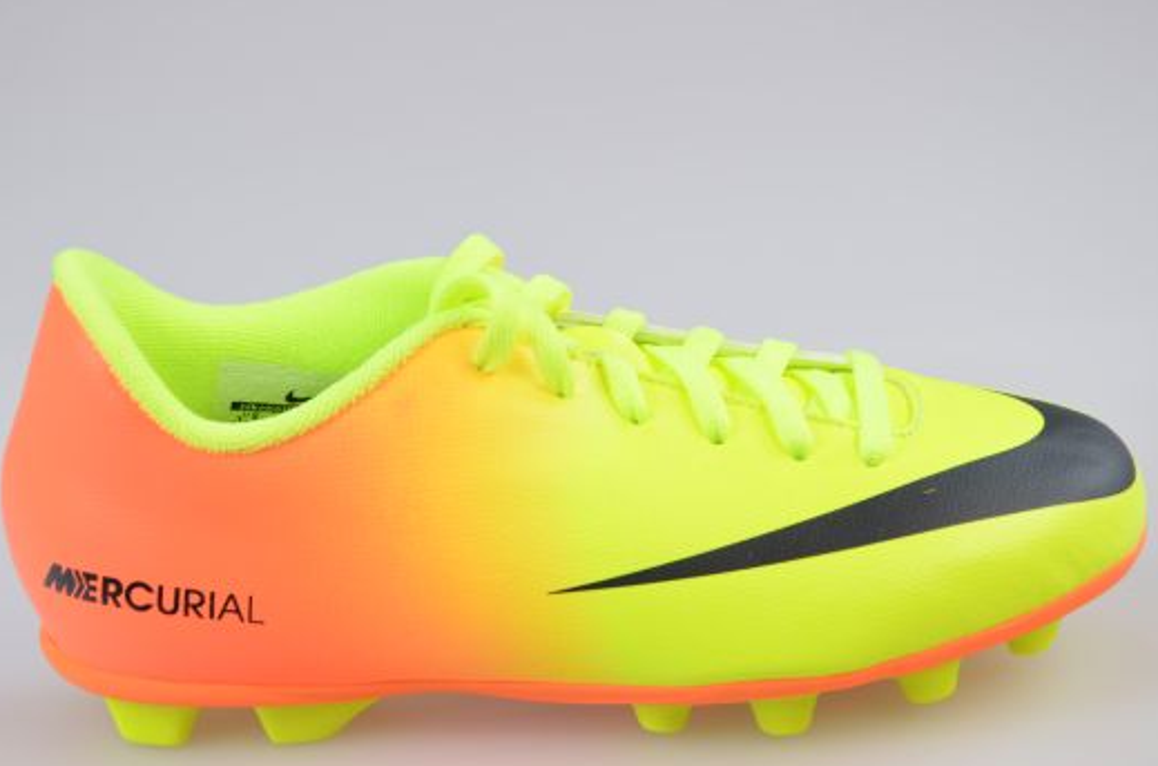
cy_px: 414
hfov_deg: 12.1
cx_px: 558
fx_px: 5453
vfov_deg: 8.0
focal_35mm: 170
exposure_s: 1/8
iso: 100
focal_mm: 98
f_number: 8
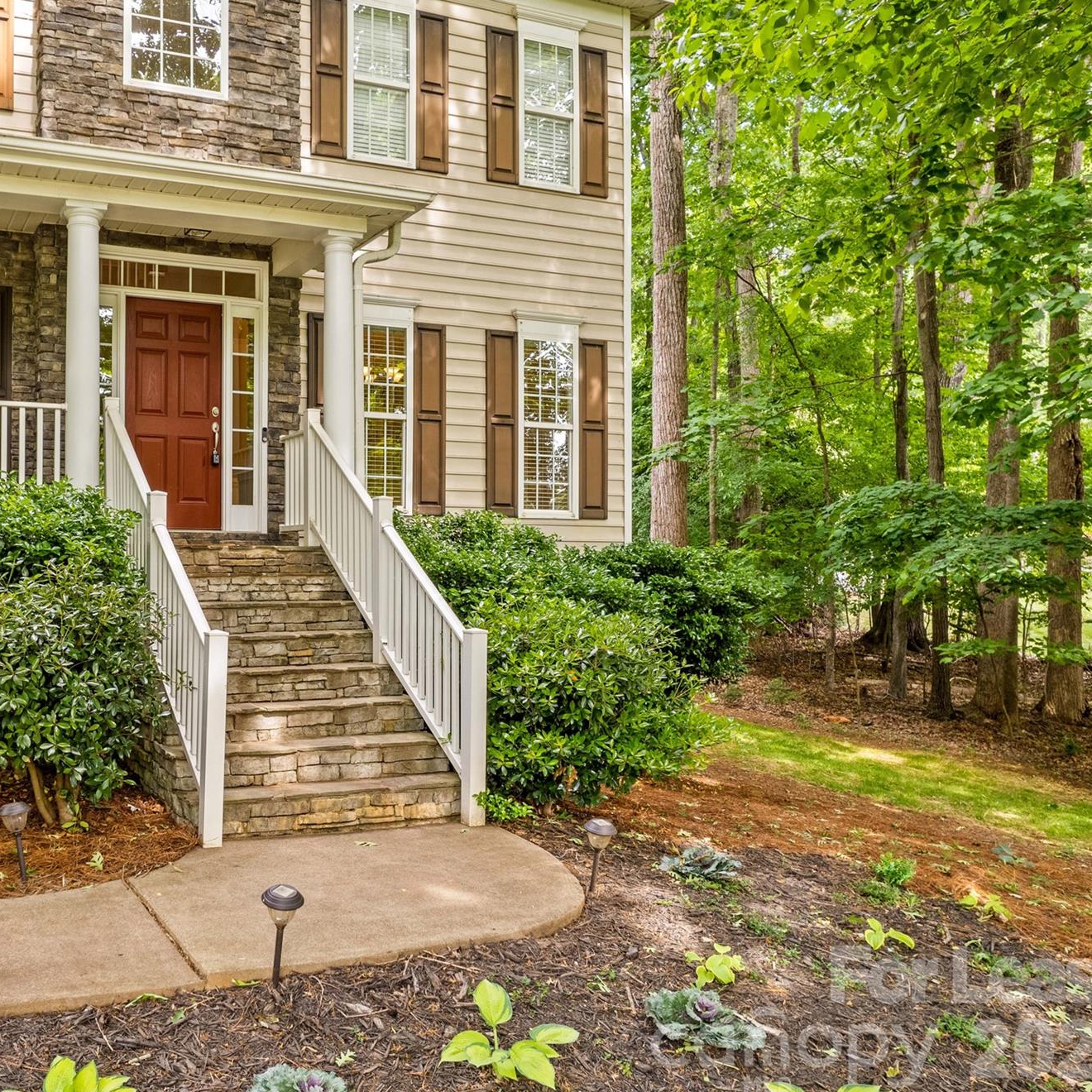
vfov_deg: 55.6
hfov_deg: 53.6
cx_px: 301
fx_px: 1035
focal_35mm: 29
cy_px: 544
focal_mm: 8.38
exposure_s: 1/50
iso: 130
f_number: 2.8
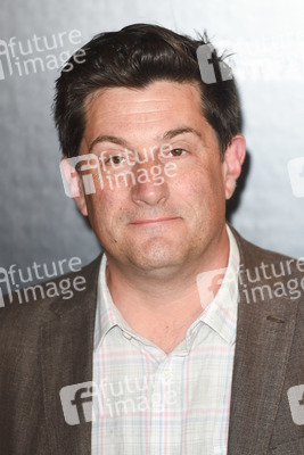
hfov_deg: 6.9
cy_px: 228
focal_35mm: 200
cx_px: 152
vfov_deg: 10.3
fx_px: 2531
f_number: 4
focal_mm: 200
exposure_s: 1/250
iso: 1600
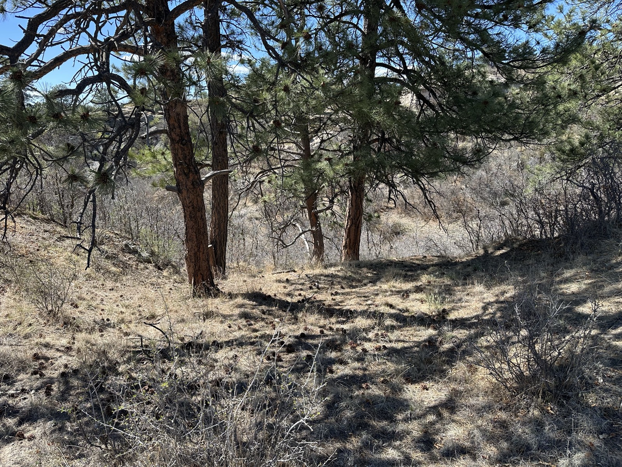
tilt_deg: -14.4
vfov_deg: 56.8
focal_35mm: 24
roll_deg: +1.0
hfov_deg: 71.6
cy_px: 234
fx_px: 431
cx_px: 311
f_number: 1.78
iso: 80
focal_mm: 6.86
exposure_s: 1/1289
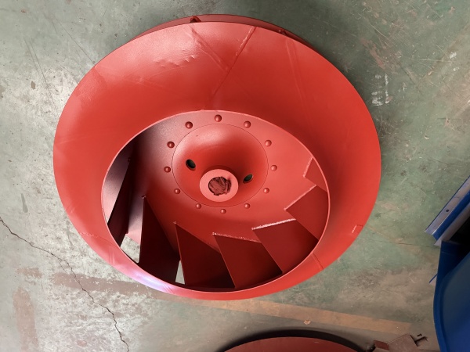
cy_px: 176
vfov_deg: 56.8
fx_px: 326
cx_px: 235
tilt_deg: -58.2
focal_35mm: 24
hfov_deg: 71.6
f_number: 1.78
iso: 800
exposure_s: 1/58
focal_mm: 6.76
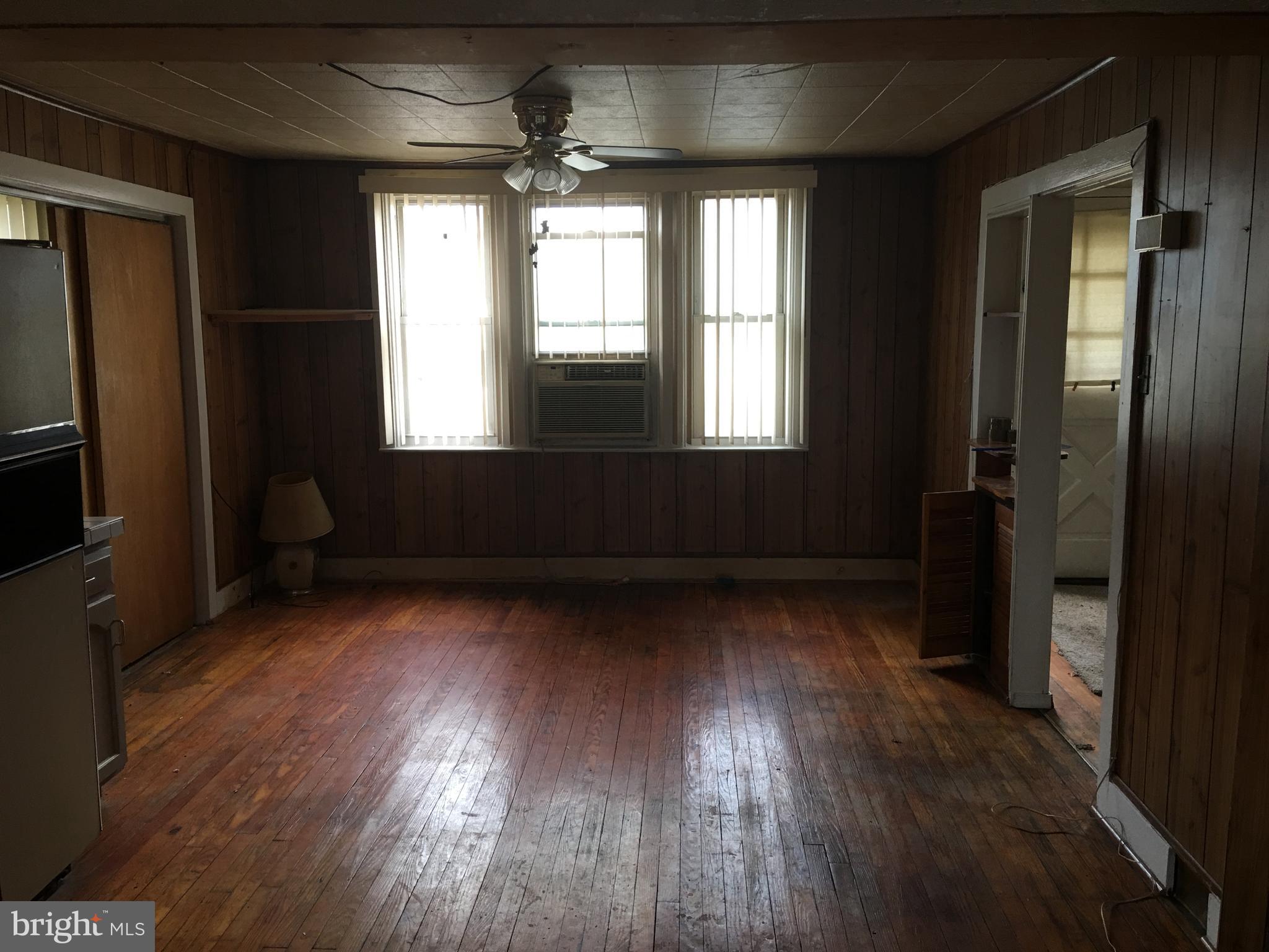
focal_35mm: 29
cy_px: 476
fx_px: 1063
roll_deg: +0.2
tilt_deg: -7.9
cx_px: 634
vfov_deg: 48.2
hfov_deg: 61.7
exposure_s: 1/15
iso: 32
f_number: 2.2
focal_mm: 4.15
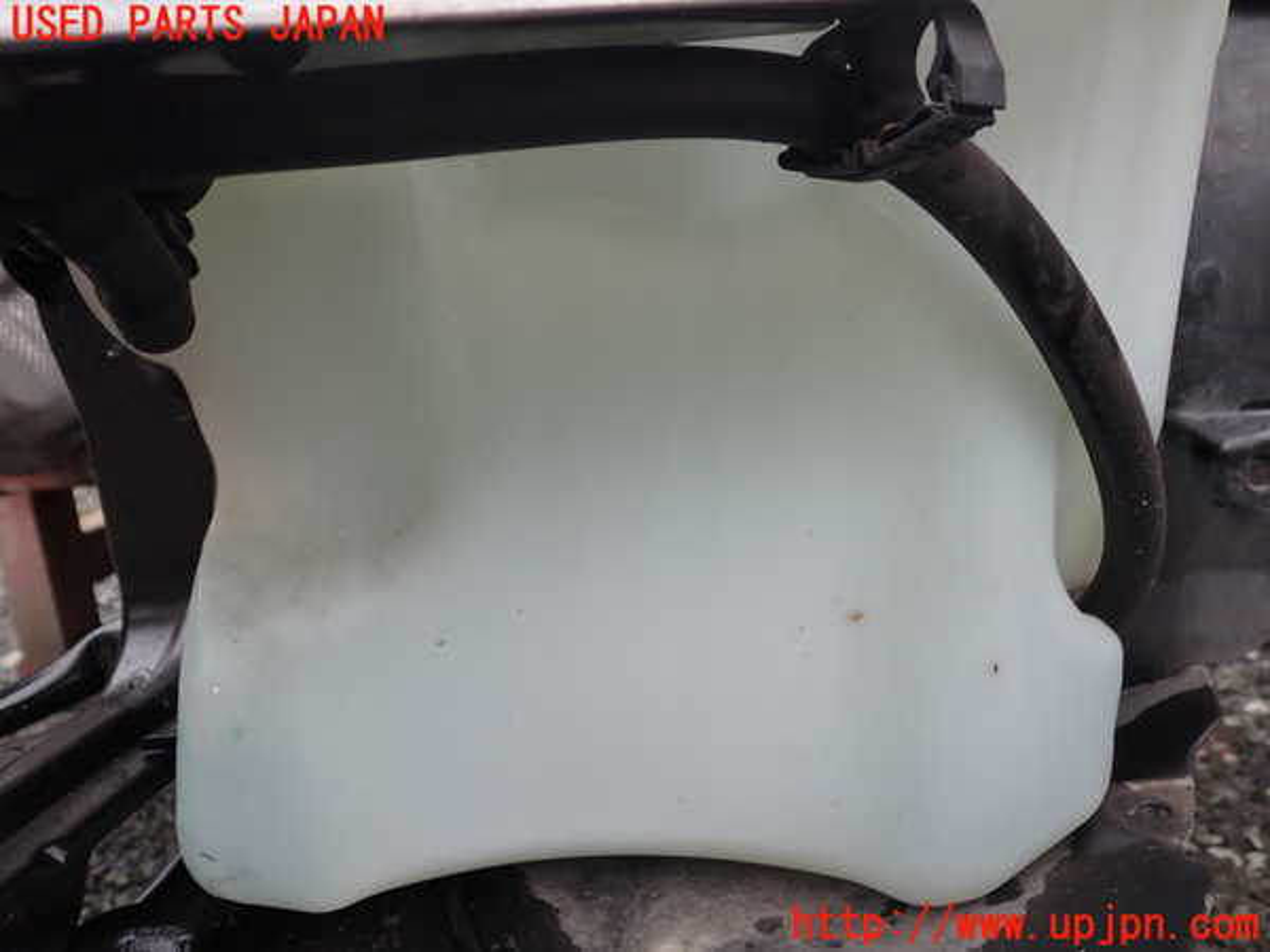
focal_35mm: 30
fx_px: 1101
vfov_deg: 46.8
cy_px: 476
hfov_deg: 60.0
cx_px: 635
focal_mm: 5.4
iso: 100
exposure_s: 1/80
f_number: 2.3
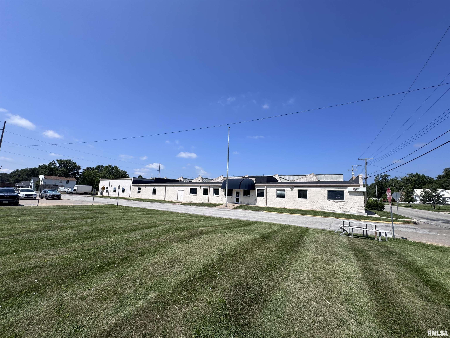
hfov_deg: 102.1
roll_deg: -1.9
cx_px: 225
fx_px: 182
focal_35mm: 14
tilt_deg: +7.6
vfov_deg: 85.7
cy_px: 169
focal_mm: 2.22
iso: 50
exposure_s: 1/3106
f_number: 2.2
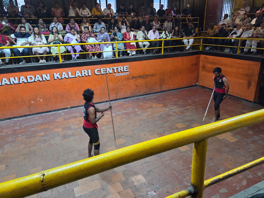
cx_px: 132
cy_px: 99
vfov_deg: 58.9
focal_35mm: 23
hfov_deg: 73.9
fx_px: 175
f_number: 1.8
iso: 1000
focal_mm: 5.4
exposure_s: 1/100
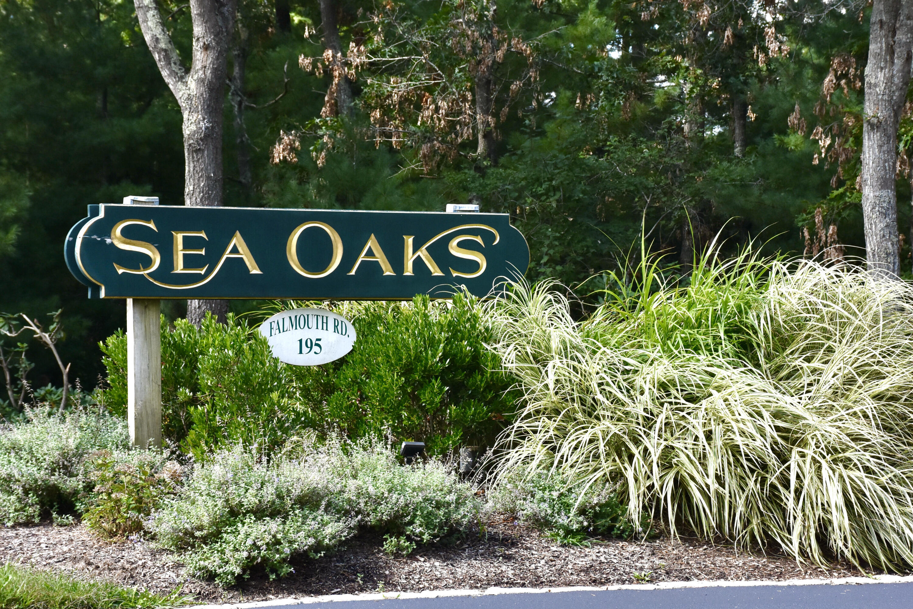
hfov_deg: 22.6
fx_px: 2283
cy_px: 304
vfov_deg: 15.2
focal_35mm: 90
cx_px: 456
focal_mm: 60
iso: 720
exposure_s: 1/500
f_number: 8
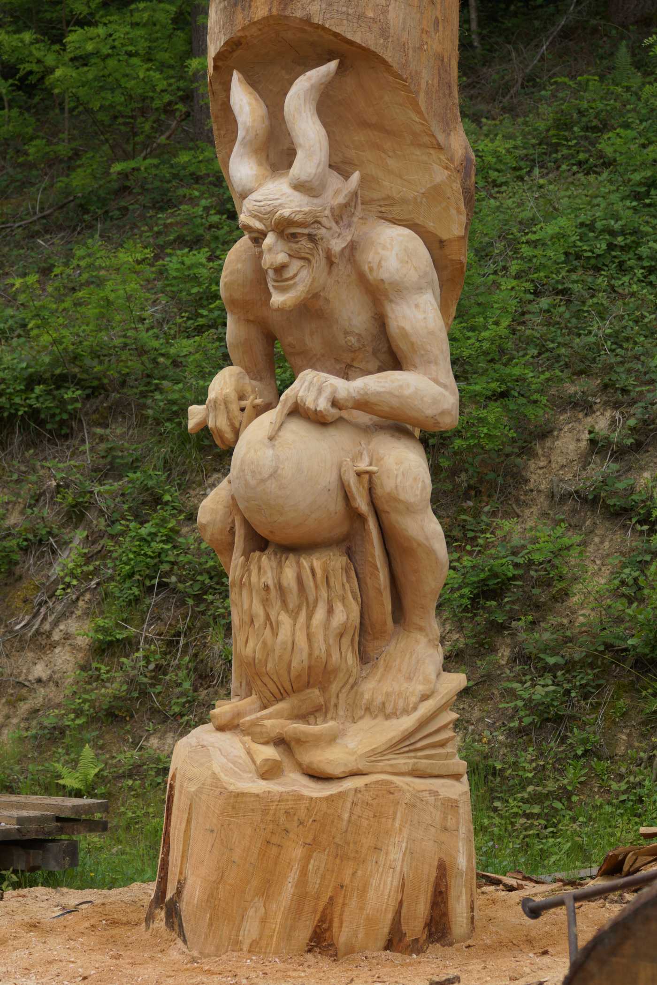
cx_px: 328
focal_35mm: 105
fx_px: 2874
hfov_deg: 13.0
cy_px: 492
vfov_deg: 19.5
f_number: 4.5
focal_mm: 70
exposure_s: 1/320
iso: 100
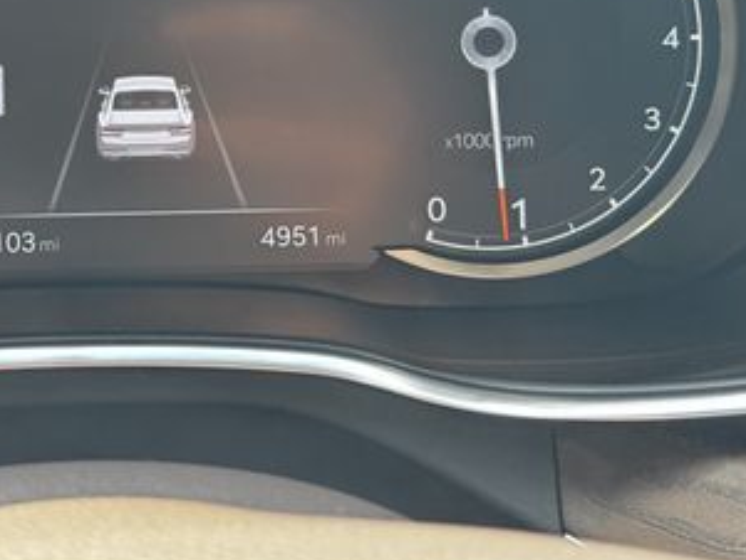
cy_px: 42
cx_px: 92
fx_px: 2199
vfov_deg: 14.4
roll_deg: +2.8
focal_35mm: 102
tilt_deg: -16.2
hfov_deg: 19.0
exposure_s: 1/96
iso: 100
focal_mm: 6.76
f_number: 1.78
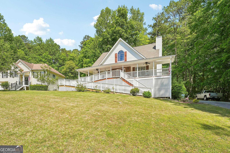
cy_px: 76
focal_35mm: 14
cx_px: 115
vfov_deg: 81.2
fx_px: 89
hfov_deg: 104.3
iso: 100
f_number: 8
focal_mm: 14
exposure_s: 1/400
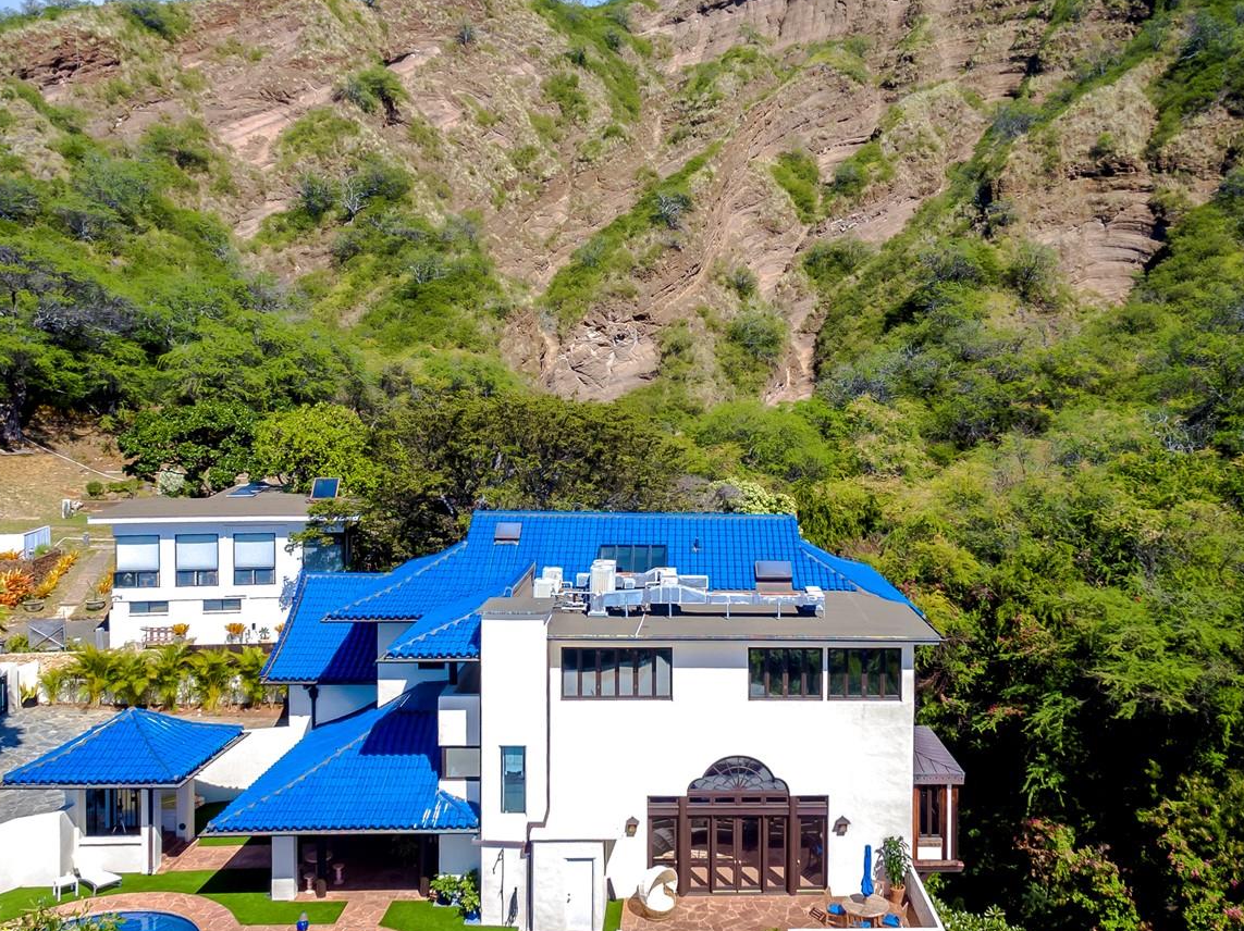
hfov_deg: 63.1
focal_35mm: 28
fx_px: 1006
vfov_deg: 49.3
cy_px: 362
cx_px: 522
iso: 100
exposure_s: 1/610
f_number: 2.8
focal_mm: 3.61
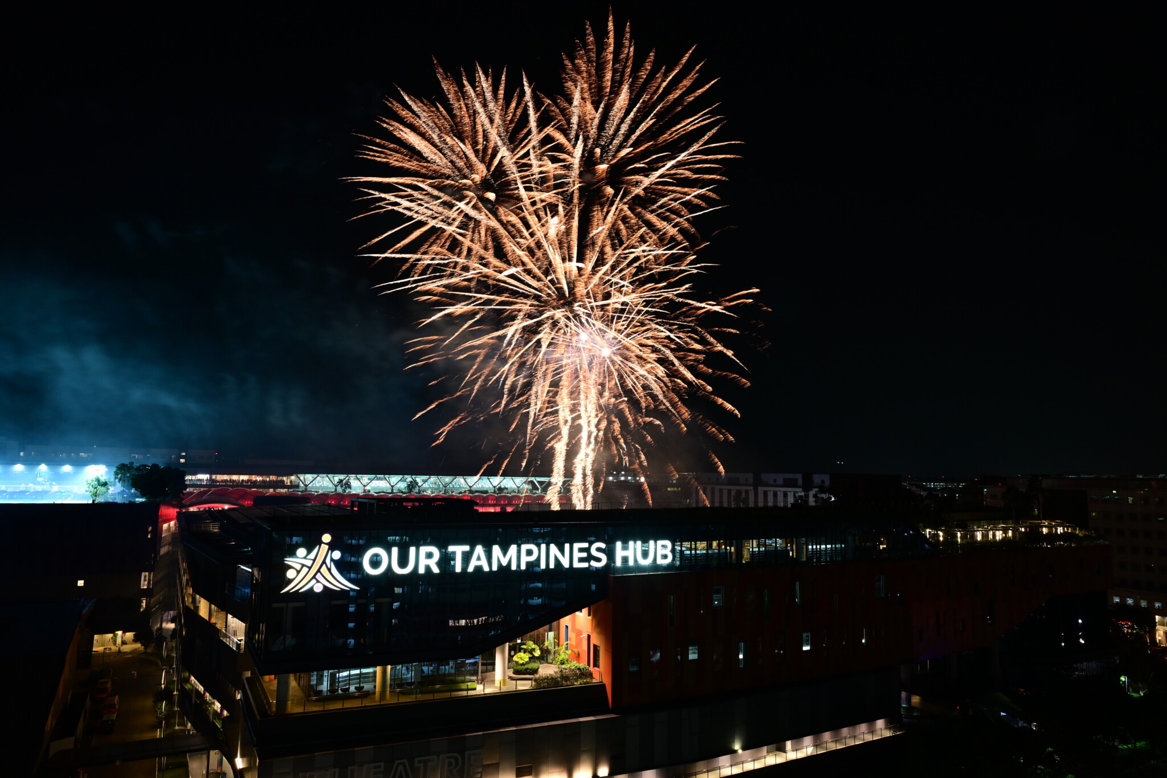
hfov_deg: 73.7
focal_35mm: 24
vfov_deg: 53.1
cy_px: 389
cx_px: 584
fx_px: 778
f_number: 11
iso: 1000
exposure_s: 1/2
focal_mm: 24
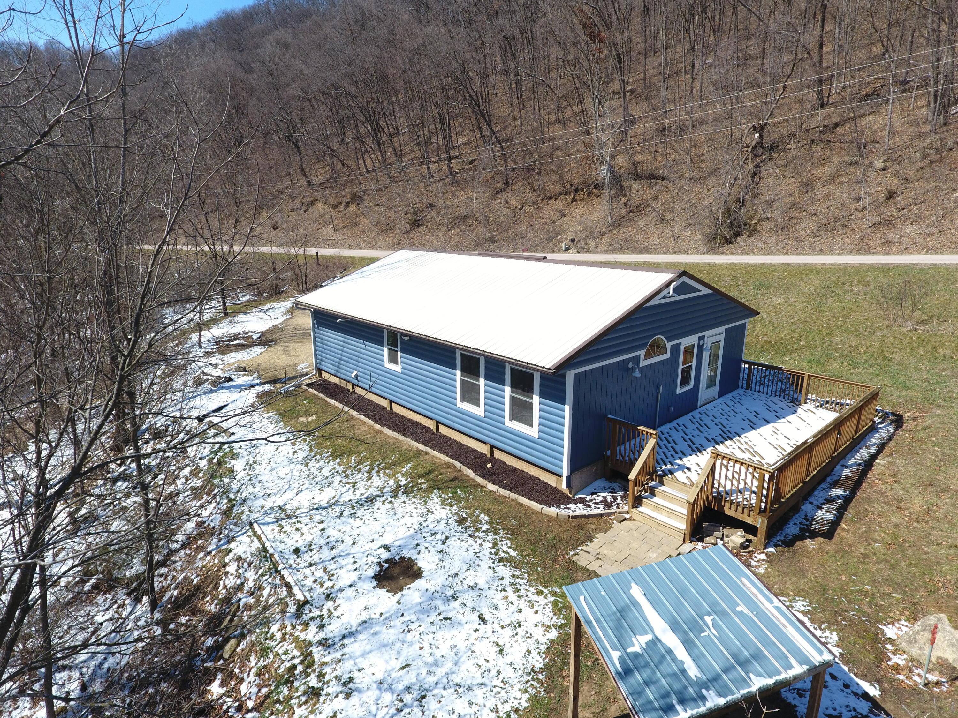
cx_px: 479
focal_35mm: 20
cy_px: 359
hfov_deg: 81.7
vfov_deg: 66.0
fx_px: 554
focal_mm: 3.61
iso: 100
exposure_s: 1/661
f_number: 2.8
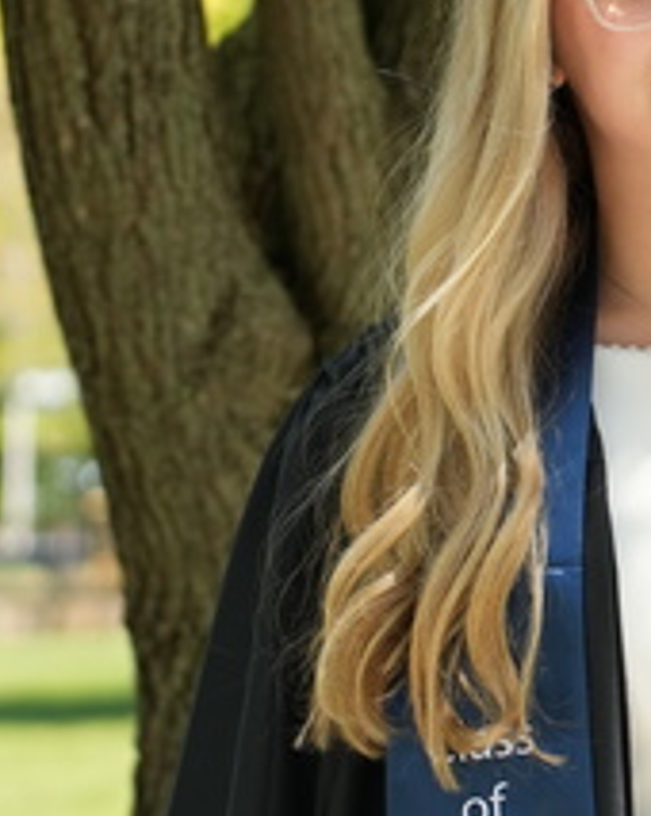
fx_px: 3955
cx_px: 839
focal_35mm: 164
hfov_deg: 9.3
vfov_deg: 11.8
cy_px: 306
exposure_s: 1/4000
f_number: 2.8
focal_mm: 62
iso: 1000
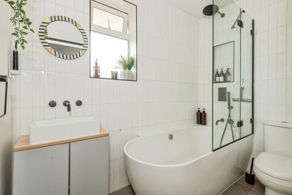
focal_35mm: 16
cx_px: 146
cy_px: 98
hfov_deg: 96.7
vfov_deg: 73.8
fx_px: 130
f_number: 8
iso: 200
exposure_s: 1/15
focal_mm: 16
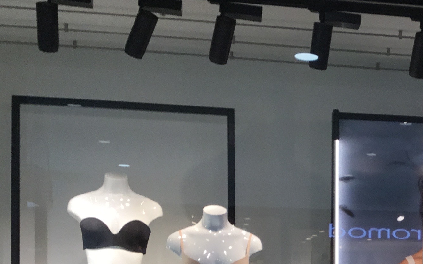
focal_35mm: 81
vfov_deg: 15.5
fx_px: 934
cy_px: 319
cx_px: 427
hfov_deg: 24.3
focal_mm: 3.3
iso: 32
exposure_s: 1/100
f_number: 2.4
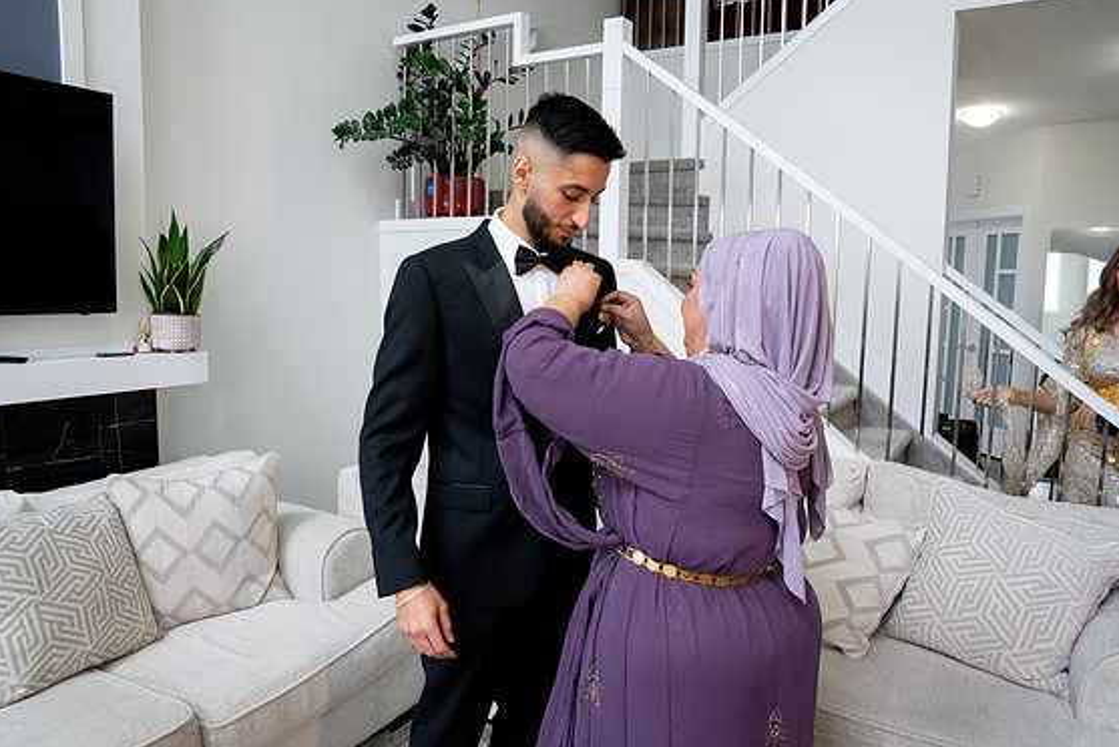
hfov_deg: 71.5
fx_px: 777
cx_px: 561
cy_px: 368
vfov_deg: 51.3
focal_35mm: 25
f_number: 9
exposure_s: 1/160
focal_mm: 24
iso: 6400
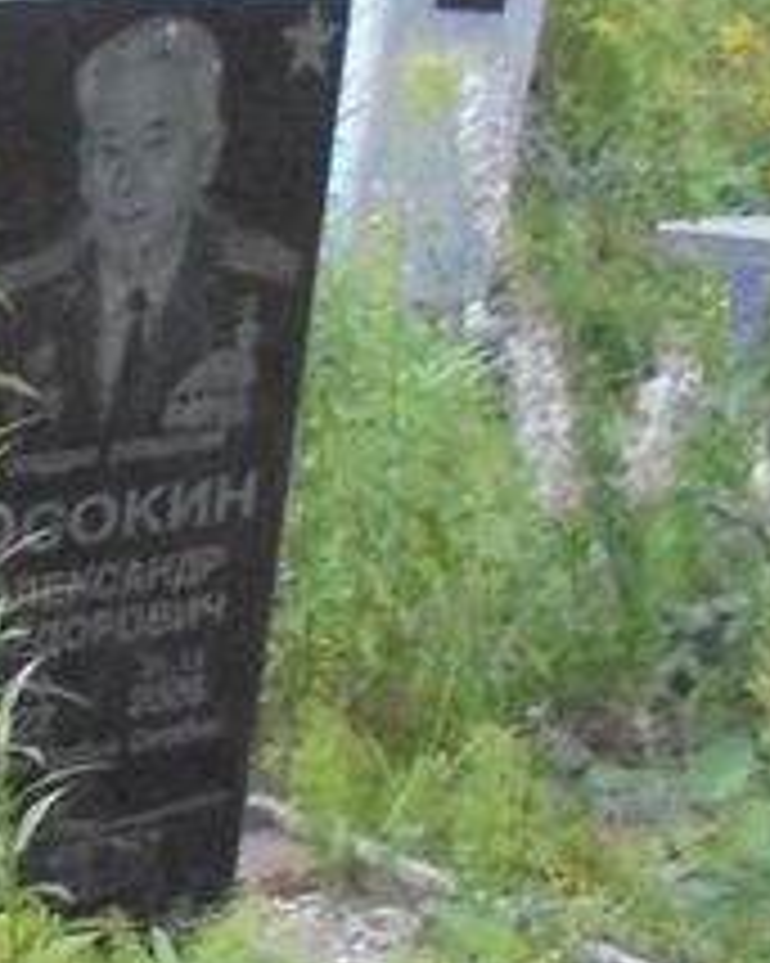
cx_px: -477
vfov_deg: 17.4
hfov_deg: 13.5
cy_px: 1116
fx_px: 3022
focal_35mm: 106
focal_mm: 5.3
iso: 800
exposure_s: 1/80
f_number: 3.7
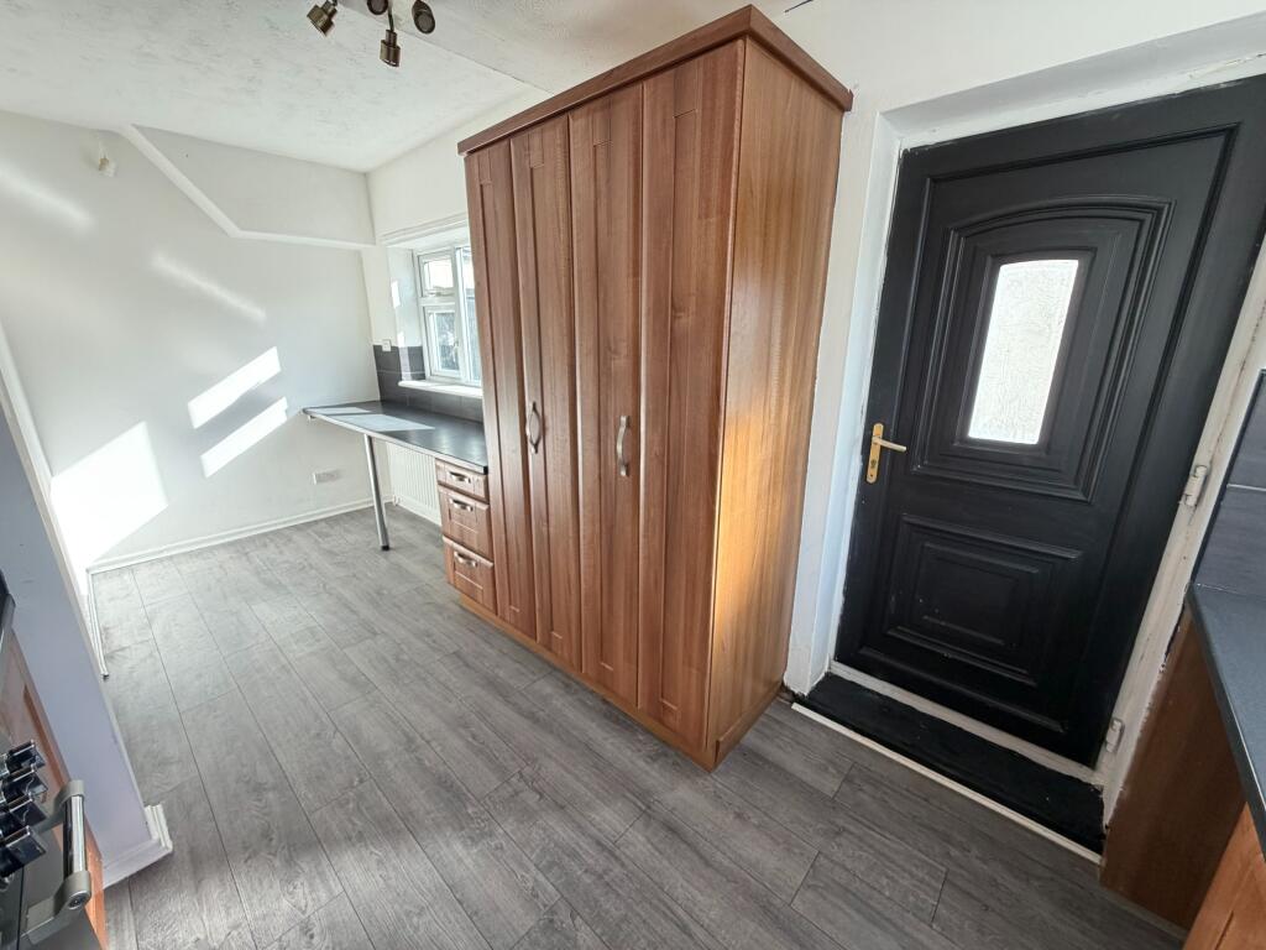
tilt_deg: -16.3
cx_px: 633
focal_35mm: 14
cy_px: 475
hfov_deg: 102.1
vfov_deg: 85.7
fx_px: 512
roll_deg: +0.0
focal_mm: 2.22
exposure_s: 1/121
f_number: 2.2
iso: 200
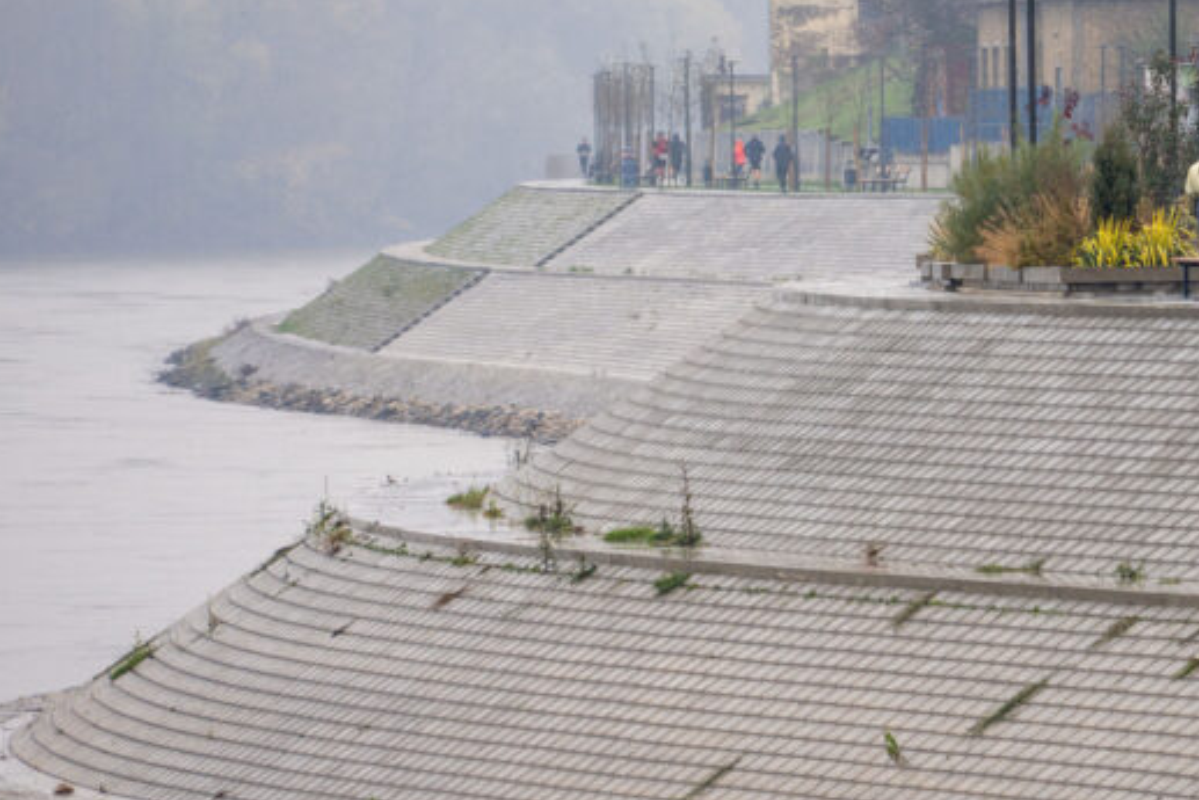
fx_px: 15524
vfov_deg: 3.0
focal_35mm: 466
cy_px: 420
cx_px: 872
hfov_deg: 4.4
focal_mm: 200
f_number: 4
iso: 400
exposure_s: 1/500
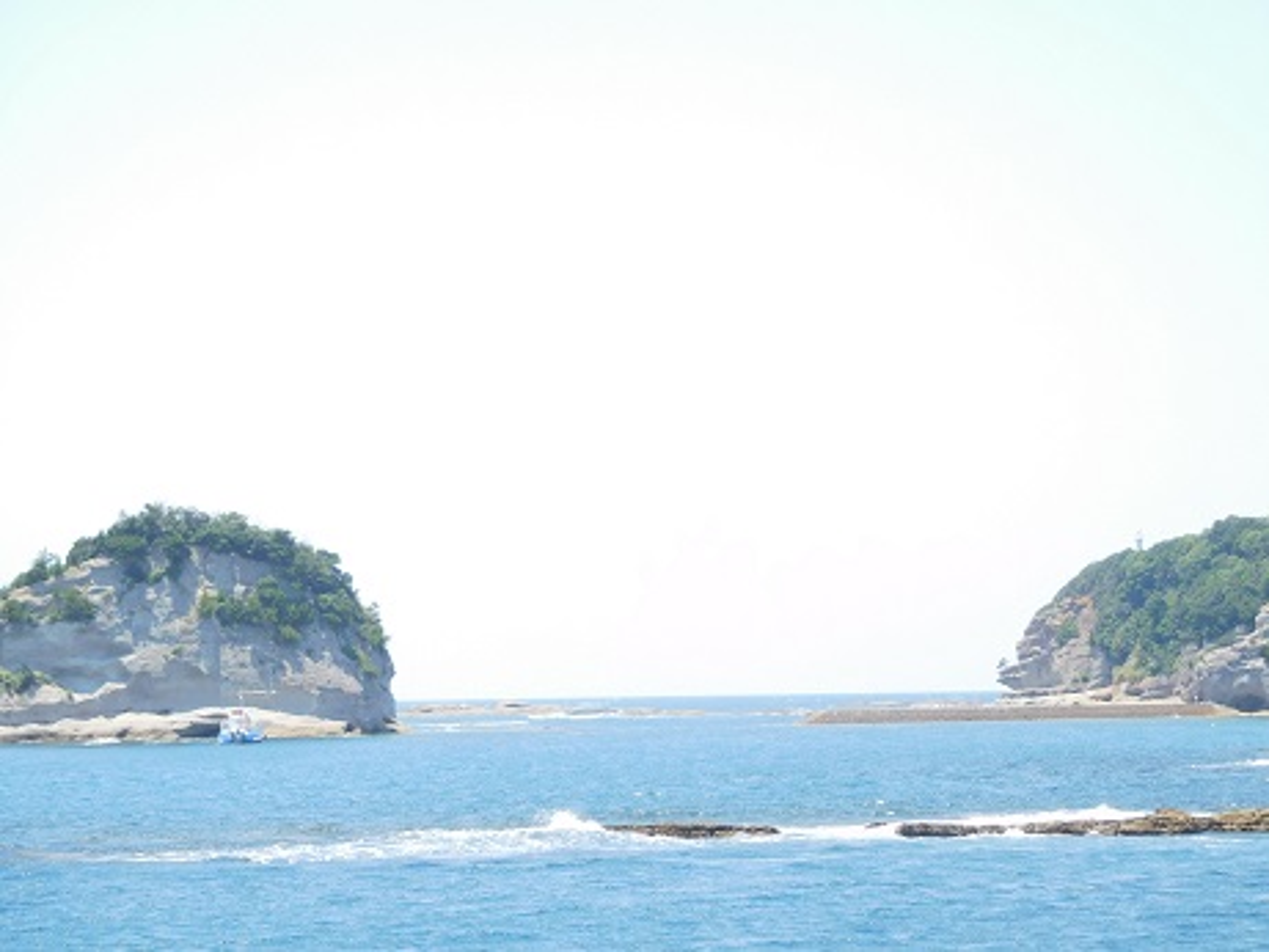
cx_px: 634
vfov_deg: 14.8
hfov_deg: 19.6
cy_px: 476
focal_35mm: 100
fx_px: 3667
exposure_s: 1/250
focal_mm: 17.8
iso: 125
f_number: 4.8
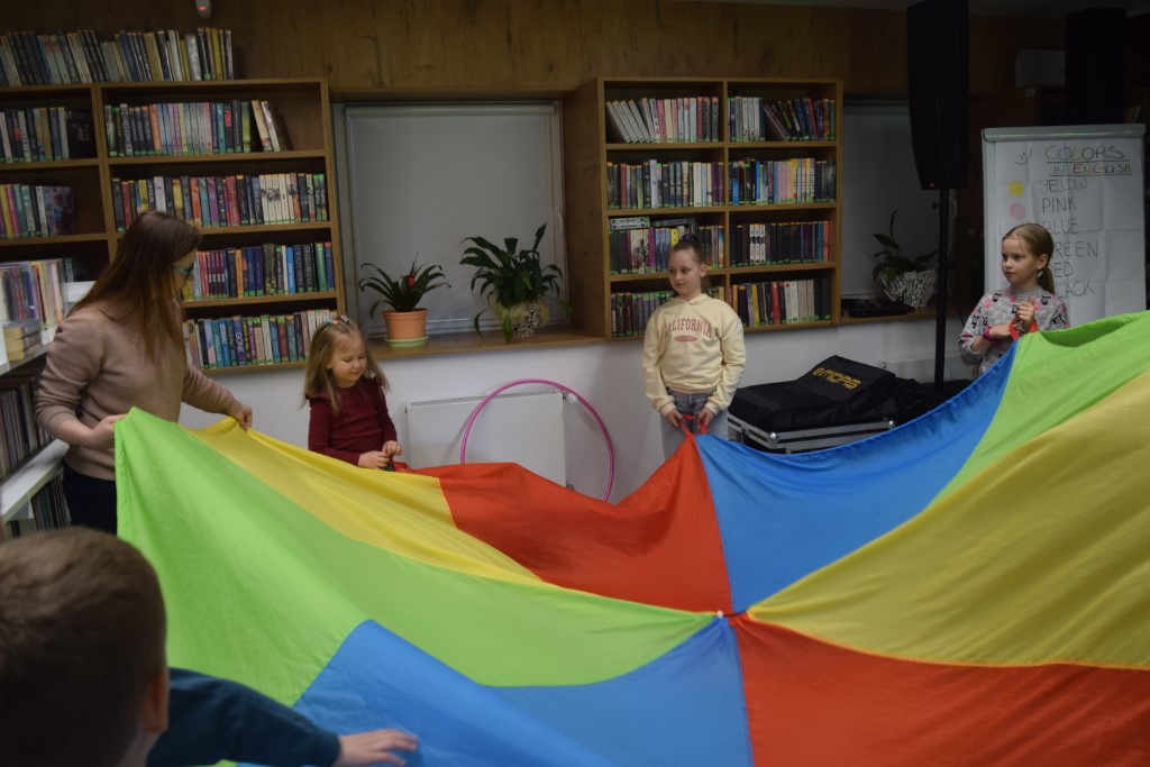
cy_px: 384
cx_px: 575
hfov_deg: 67.4
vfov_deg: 47.9
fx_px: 863
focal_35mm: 27
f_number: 4
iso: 400
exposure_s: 1/80
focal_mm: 18
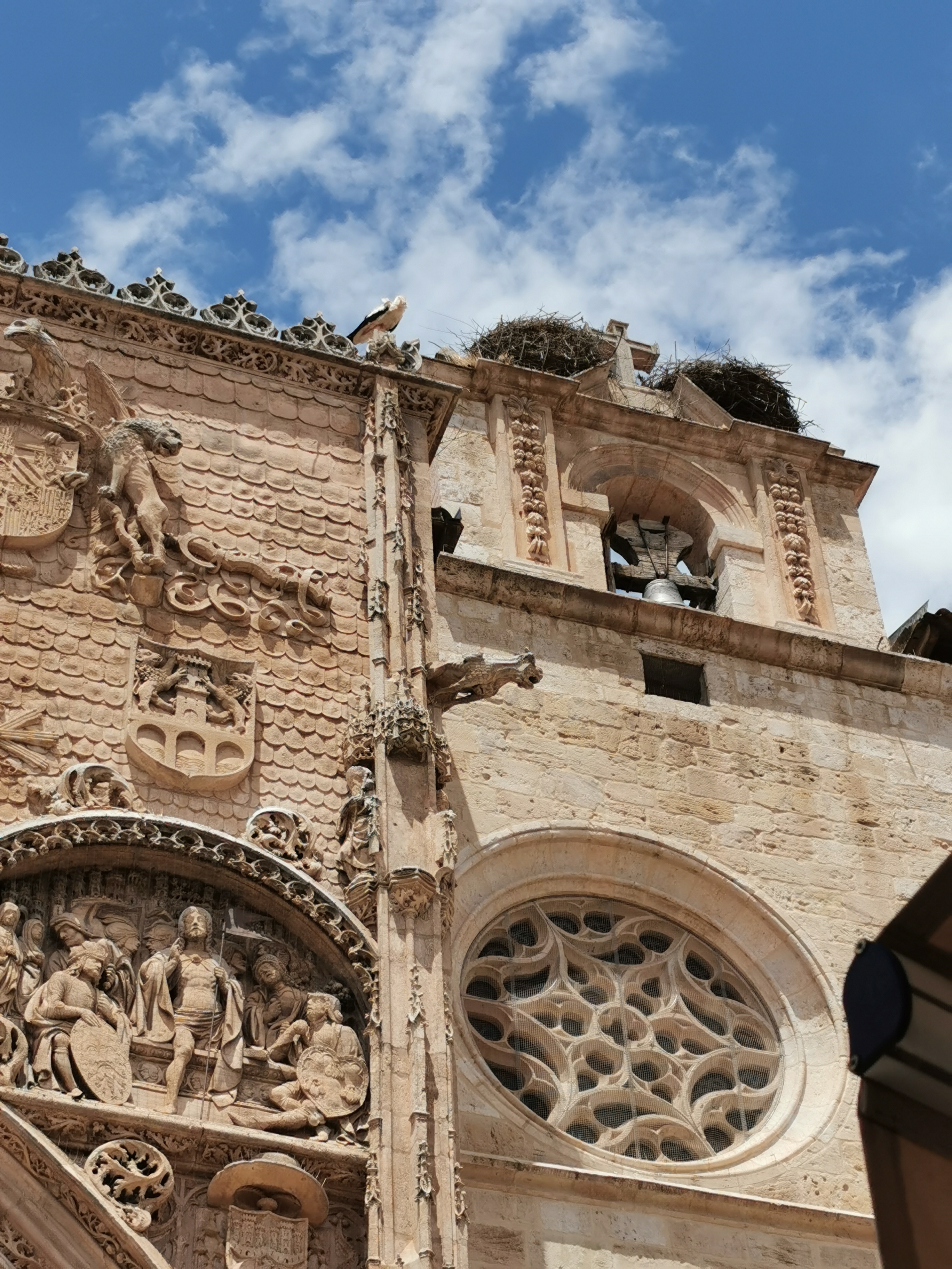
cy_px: 634
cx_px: 476
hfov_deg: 18.9
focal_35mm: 78
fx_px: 2860
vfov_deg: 25.0
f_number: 1.6
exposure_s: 1/6494
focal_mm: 5.56
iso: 50
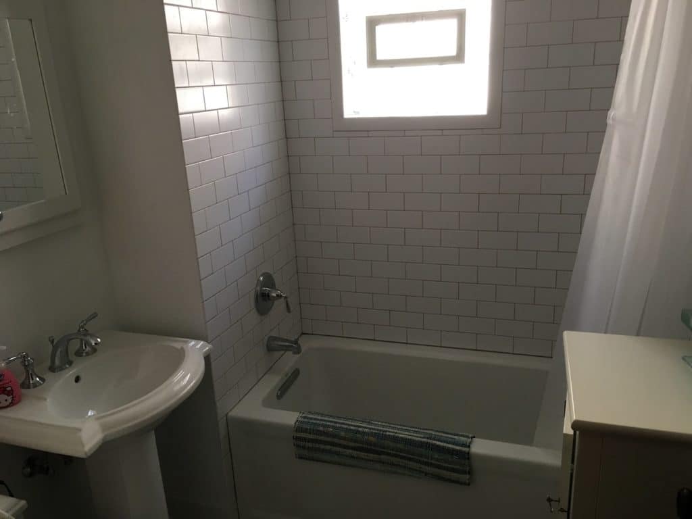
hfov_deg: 61.7
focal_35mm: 29
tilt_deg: -18.4
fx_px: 580
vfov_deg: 48.2
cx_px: 346
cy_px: 260
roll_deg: +3.0
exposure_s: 1/30
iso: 80
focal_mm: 4.15
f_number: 2.2
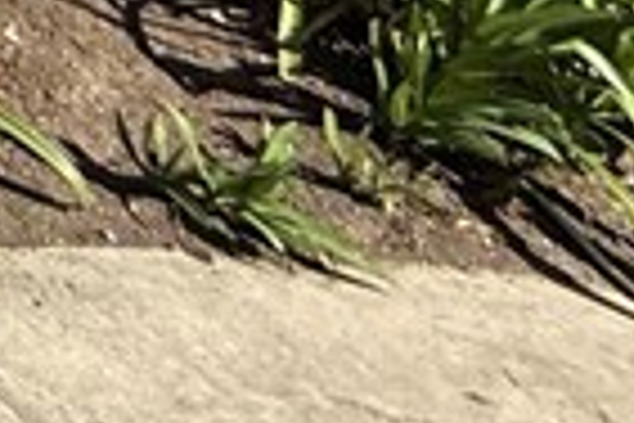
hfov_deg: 10.1
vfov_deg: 8.4
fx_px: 1867
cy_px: -1179
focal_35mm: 106
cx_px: -1488
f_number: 2.2
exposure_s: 1/1745
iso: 50
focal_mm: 2.22
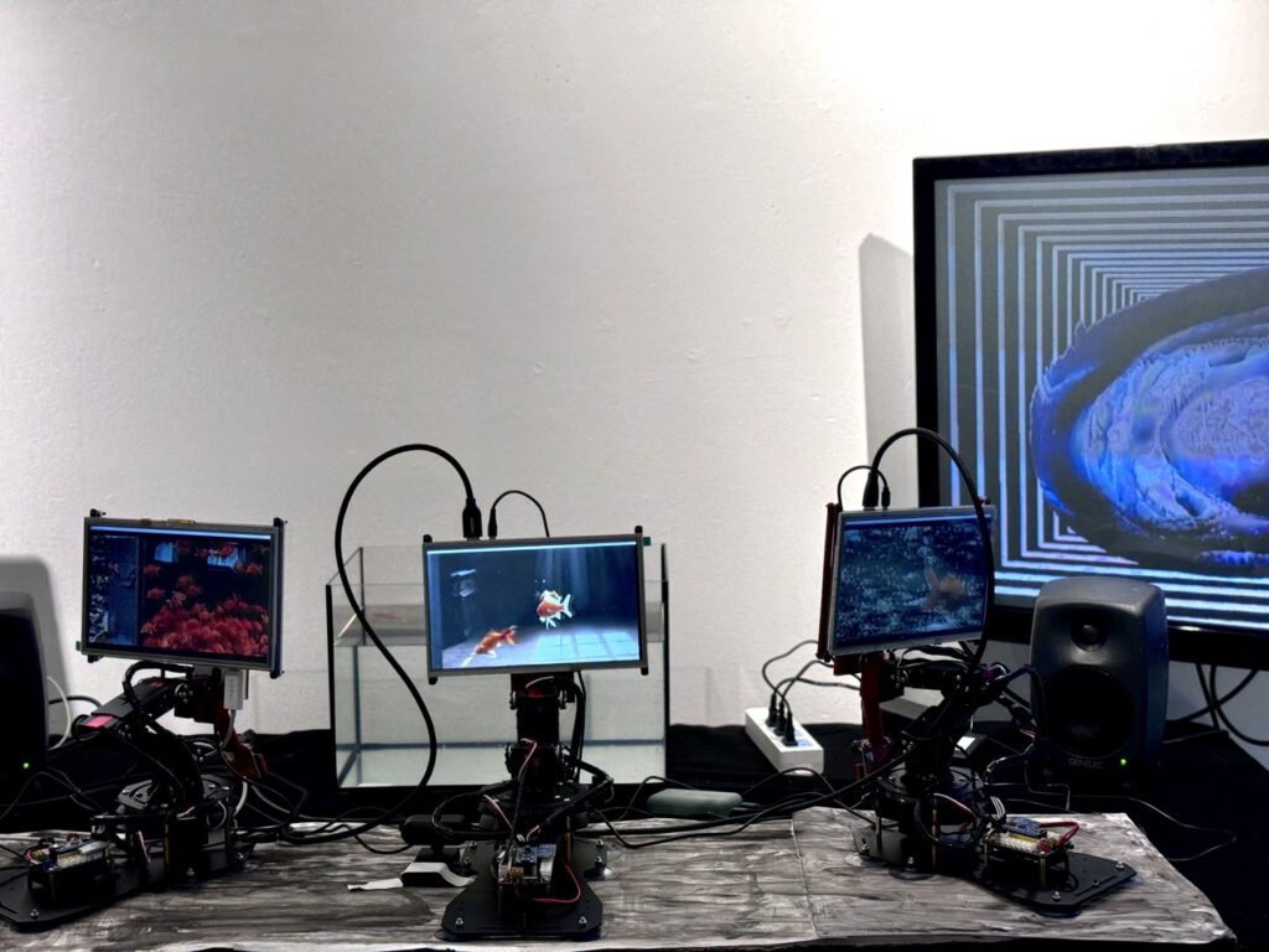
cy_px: 476
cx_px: 634
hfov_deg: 39.7
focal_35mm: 48
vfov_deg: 30.3
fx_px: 1760
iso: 64
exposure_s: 1/100
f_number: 1.78
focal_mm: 6.76
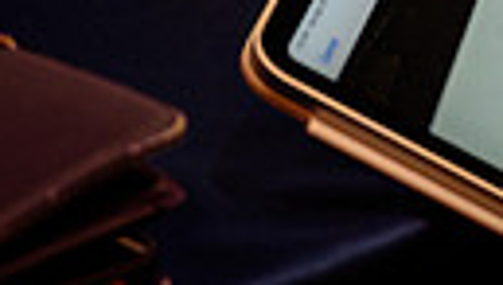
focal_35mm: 346
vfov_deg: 3.5
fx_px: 4621
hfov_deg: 6.2
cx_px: 616
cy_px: 28
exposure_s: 1/160
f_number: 2.8
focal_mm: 70
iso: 500
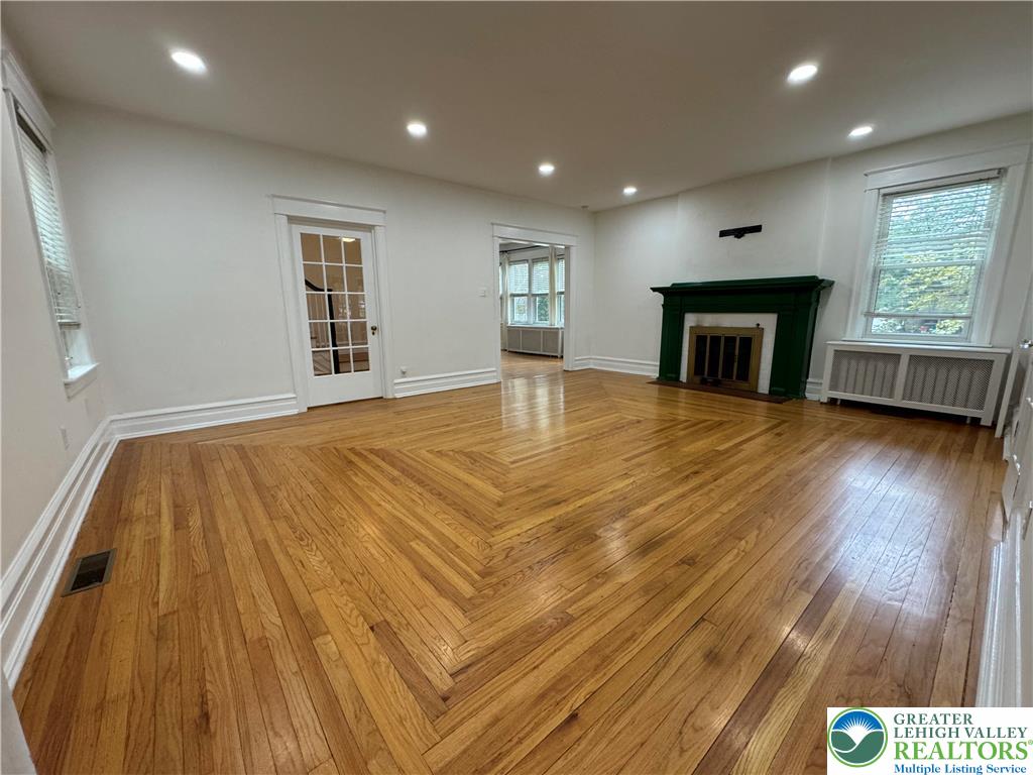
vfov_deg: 85.7
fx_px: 418
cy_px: 388
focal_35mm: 14
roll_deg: +0.9
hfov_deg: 102.1
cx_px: 516
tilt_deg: -11.5
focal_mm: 2.22
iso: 250
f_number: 2.2
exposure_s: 1/120
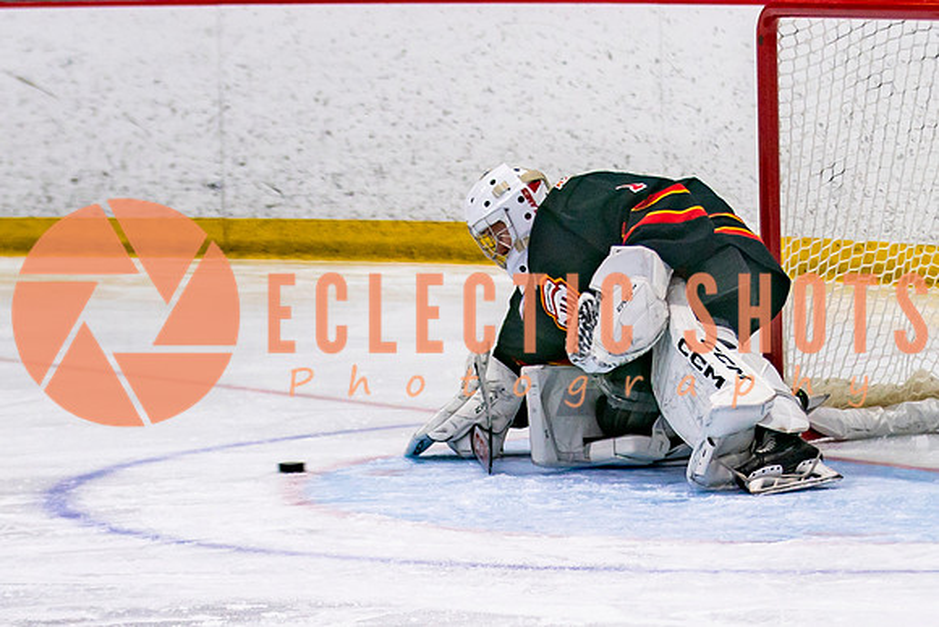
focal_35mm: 255
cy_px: 504
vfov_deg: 5.4
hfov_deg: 8.1
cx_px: 493
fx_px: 6650
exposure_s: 1/640
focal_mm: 90
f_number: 2.8
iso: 500
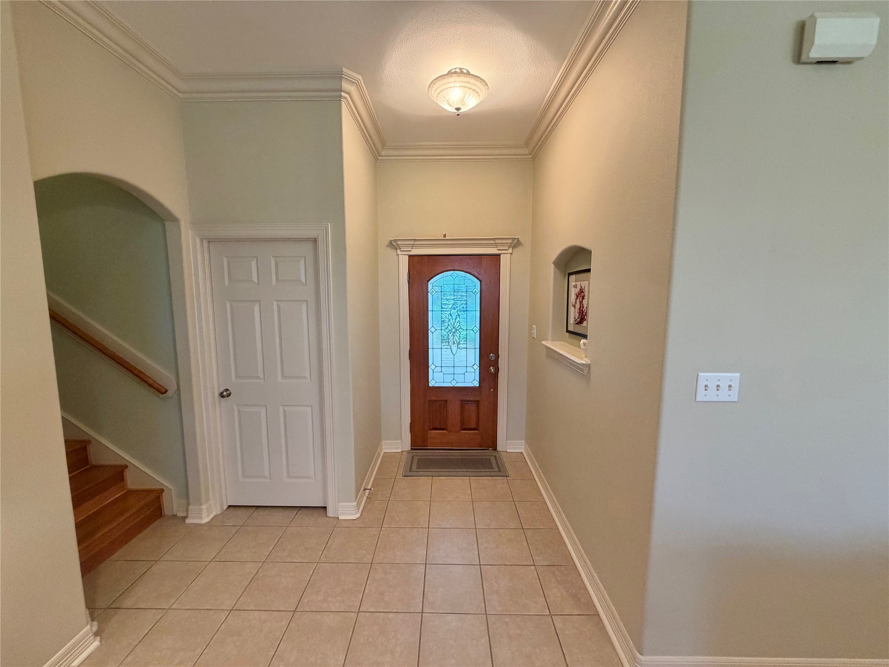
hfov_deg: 102.1
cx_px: 444
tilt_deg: -6.4
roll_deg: +0.3
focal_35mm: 14
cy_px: 334
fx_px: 360
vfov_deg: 85.7
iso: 250
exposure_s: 1/60
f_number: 2.2
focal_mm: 2.22
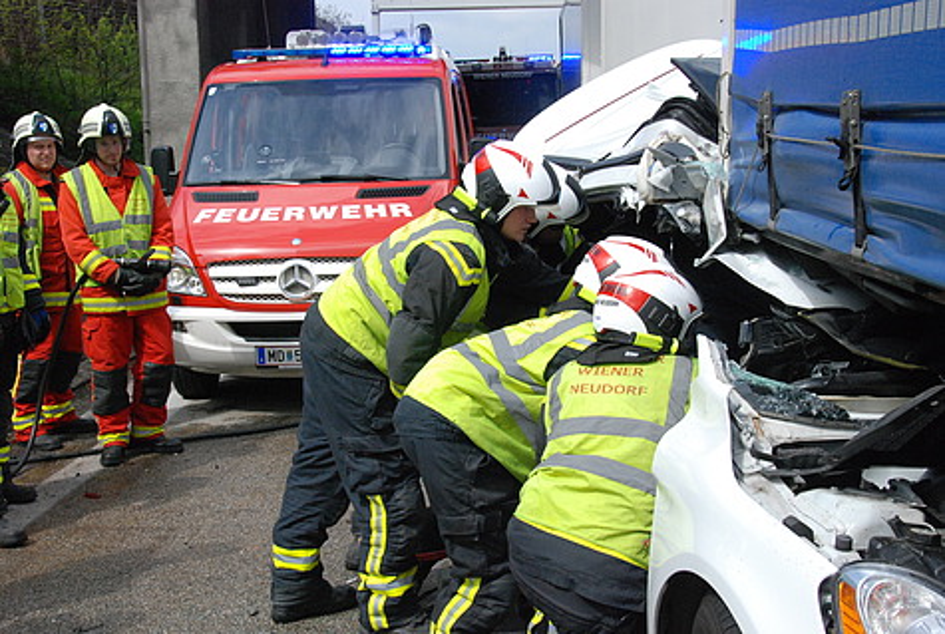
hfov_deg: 41.0
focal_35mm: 48
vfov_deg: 28.2
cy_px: 317
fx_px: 1263
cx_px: 472
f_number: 16
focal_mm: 32
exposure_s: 1/1000
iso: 1250
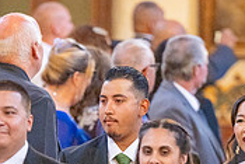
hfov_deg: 3.1
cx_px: 133
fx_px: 4502
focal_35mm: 661
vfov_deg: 2.1
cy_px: 231
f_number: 3.2
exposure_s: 1/320
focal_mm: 200
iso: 1250
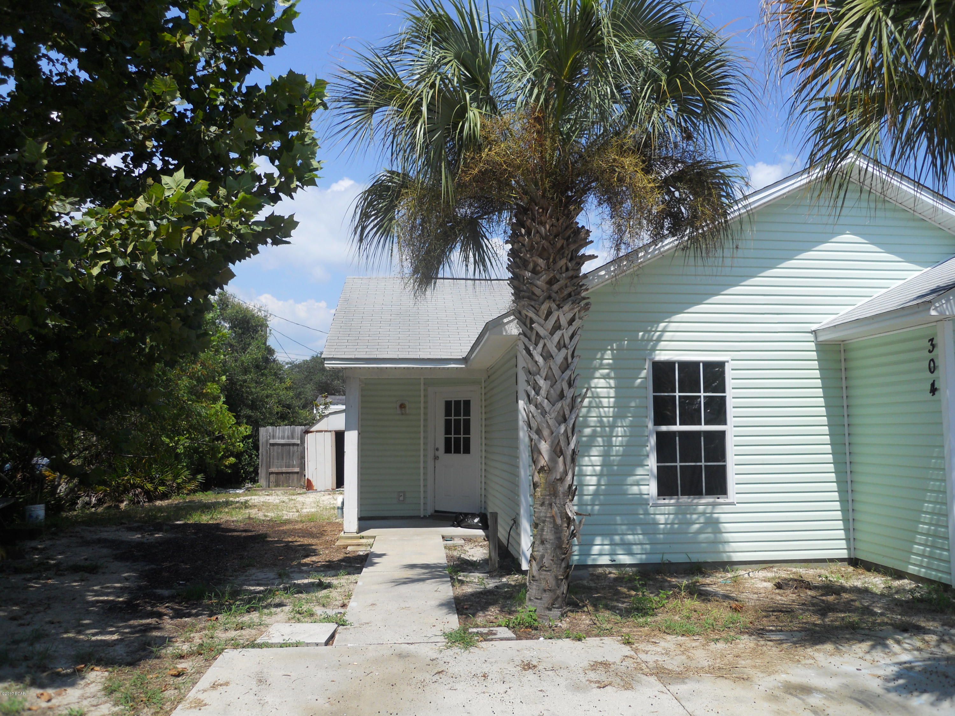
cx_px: 478
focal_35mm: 28
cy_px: 358
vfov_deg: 49.7
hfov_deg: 63.4
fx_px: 772
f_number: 5.4
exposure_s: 1/320
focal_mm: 5
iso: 80
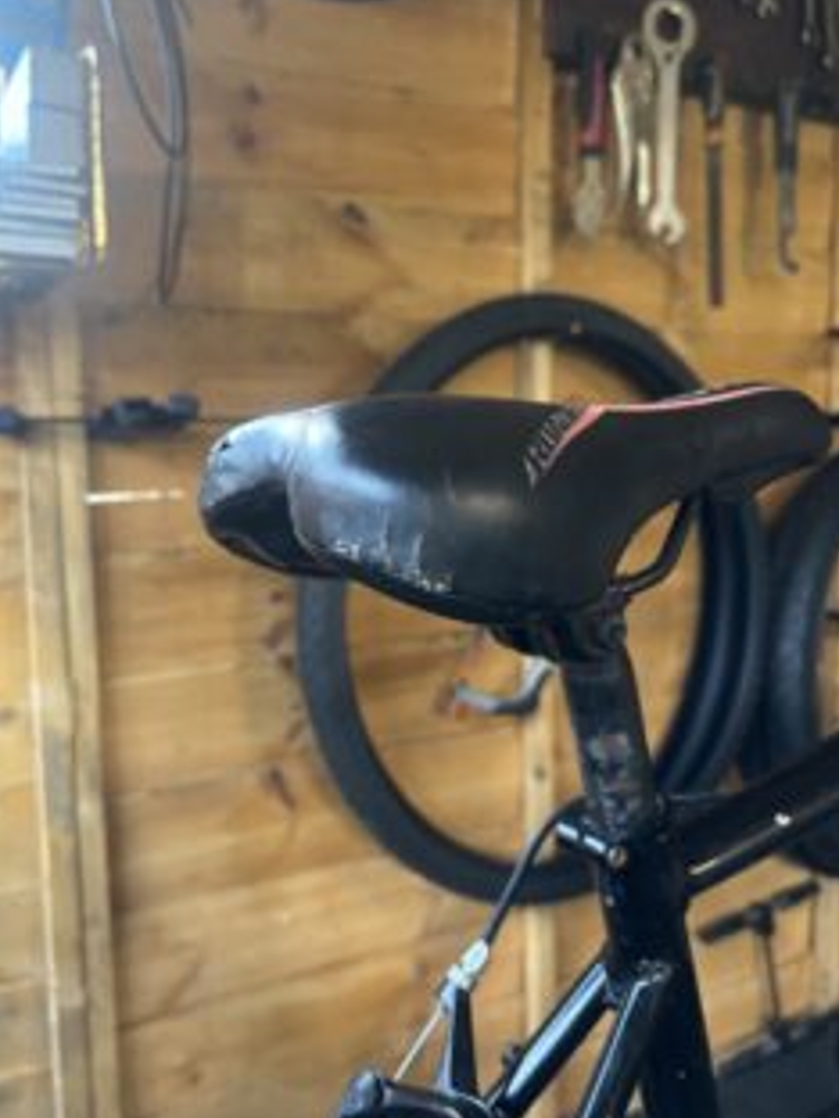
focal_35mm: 30
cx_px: 366
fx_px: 969
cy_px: 577
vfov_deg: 60.0
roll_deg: +0.5
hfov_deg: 46.7
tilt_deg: -5.1
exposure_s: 1/50
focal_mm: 5.96
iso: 250
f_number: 1.6
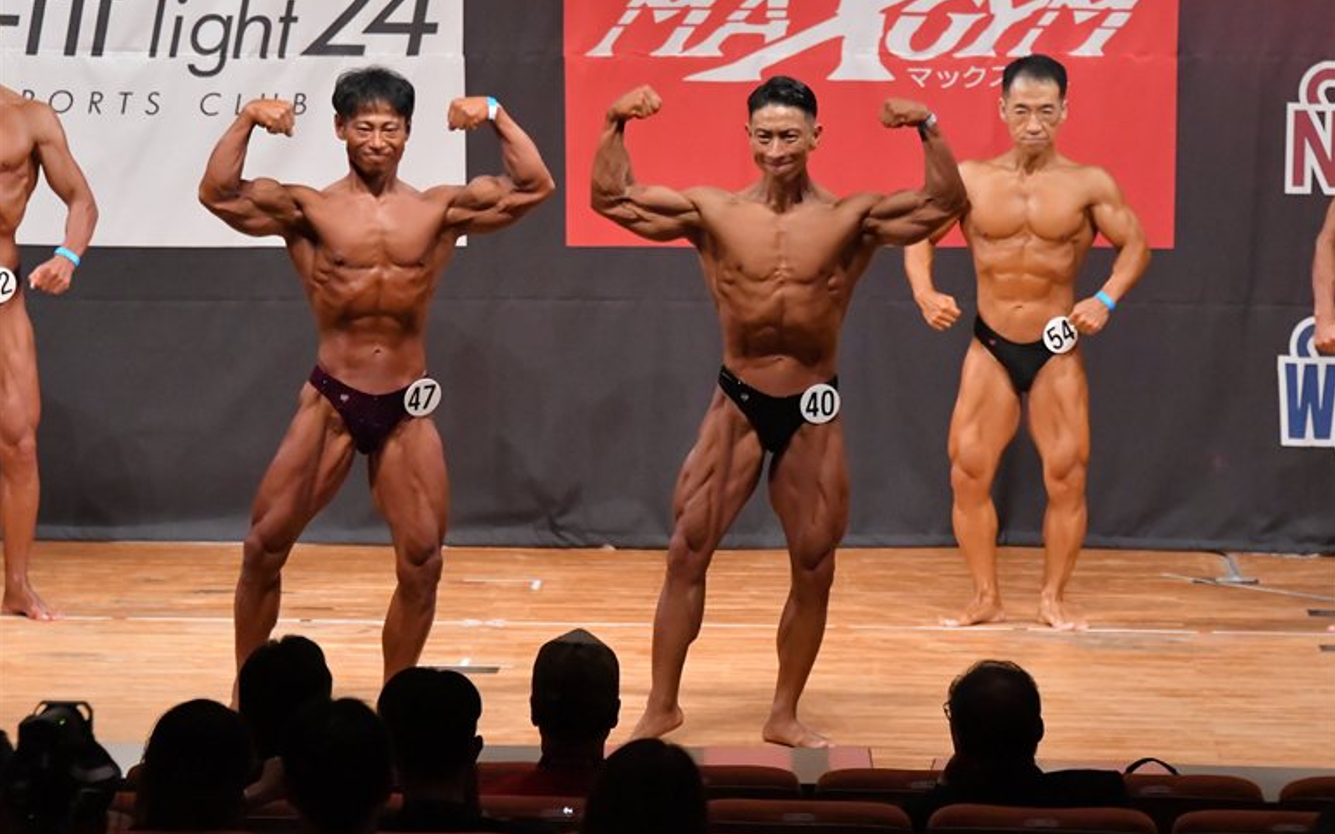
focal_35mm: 222
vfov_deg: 5.9
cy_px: 429
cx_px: 668
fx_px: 8075
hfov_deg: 9.5
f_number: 5.6
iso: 10000
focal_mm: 145
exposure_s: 1/400
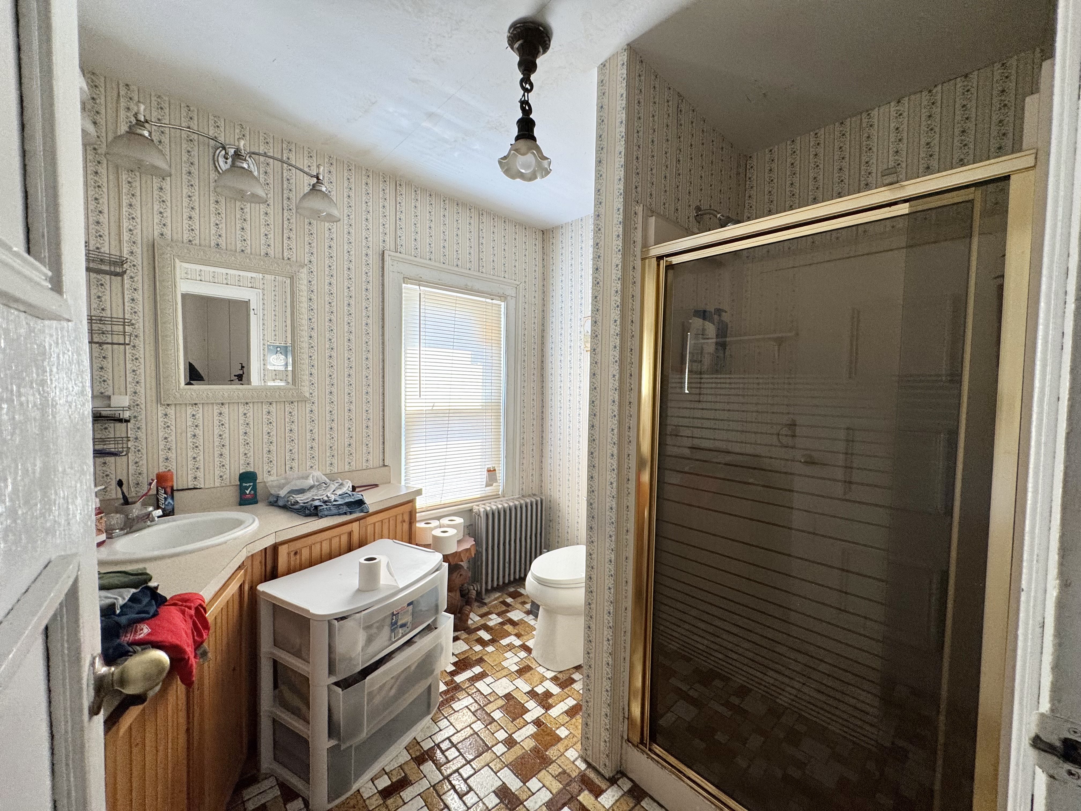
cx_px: 540
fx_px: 437
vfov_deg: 85.7
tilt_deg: -3.1
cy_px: 406
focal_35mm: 14
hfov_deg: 102.1
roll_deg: -0.9
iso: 125
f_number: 2.2
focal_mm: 2.22
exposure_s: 1/99
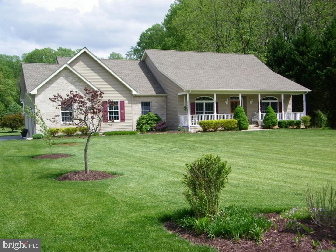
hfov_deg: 45.8
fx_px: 398
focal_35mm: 41
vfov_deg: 35.1
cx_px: 168
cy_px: 126
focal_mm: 7.2
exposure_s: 1/200
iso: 80
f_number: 7.6
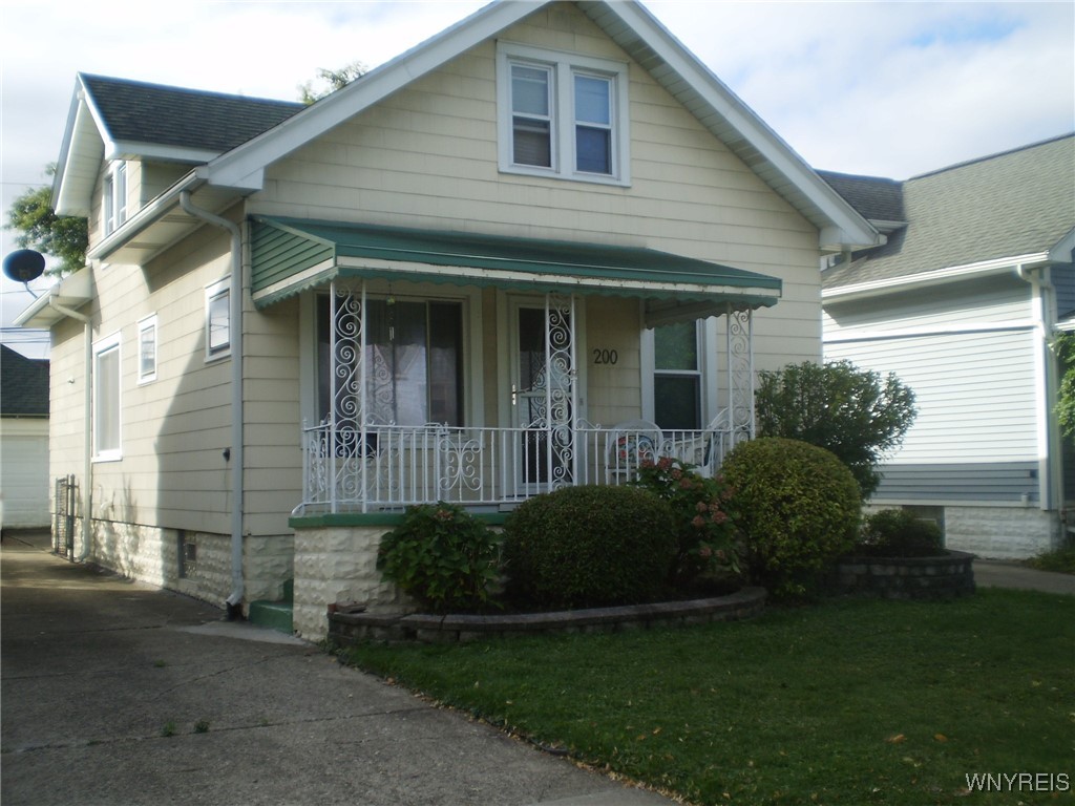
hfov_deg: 44.8
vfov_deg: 34.3
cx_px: 538
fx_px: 1304
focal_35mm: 42
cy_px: 403
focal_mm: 7.4
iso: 64
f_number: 3.5
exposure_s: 1/500
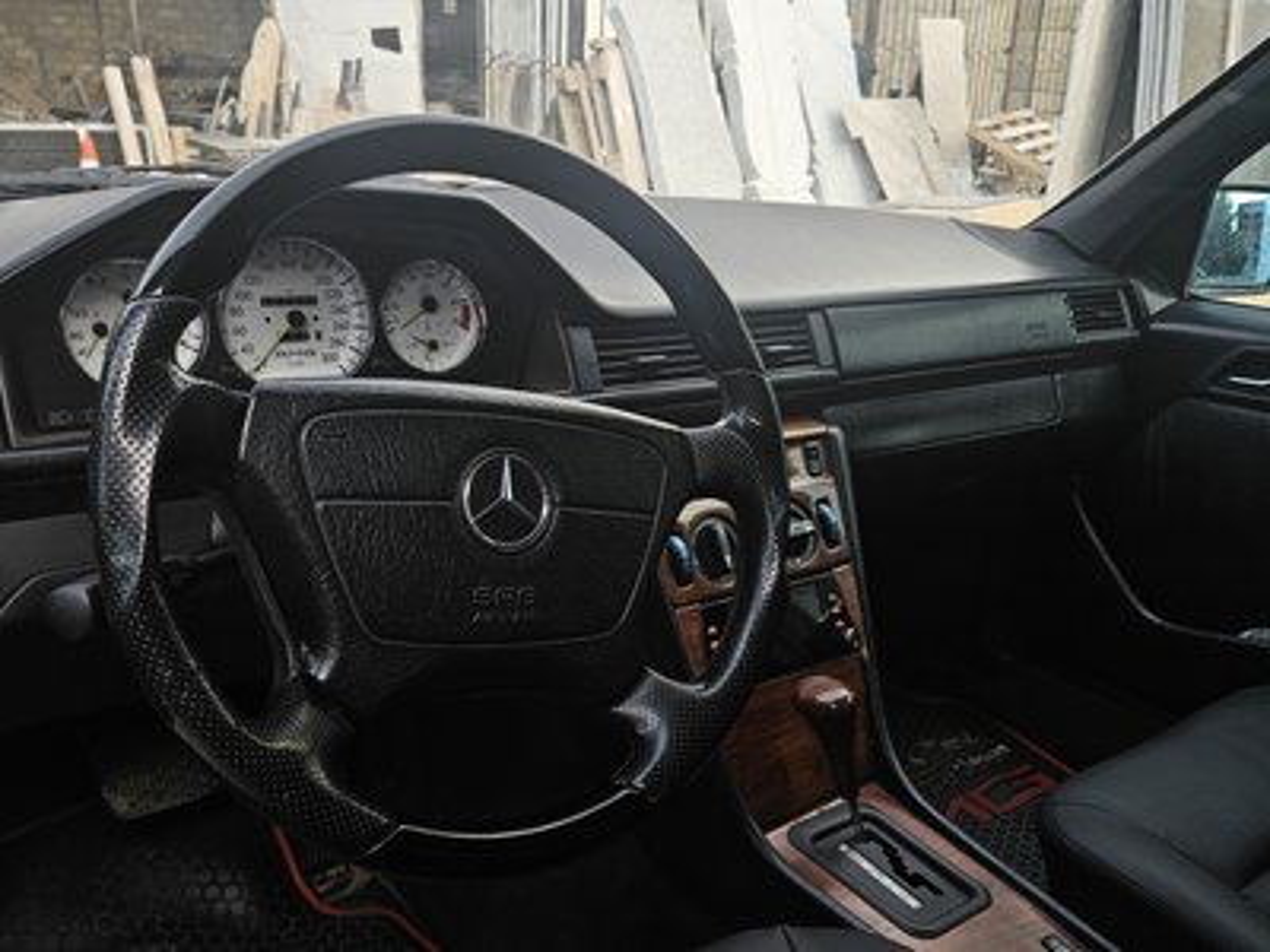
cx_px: 635
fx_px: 844
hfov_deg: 73.9
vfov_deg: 58.9
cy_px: 476
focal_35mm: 23
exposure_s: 1/100
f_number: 1.8
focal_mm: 5.4
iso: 50
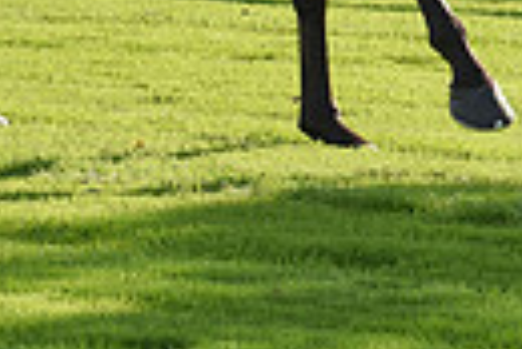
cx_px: 249
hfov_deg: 3.6
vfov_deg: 2.4
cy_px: -411
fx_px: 8405
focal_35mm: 579
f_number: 5.6
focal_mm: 130
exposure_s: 1/2500
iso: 640
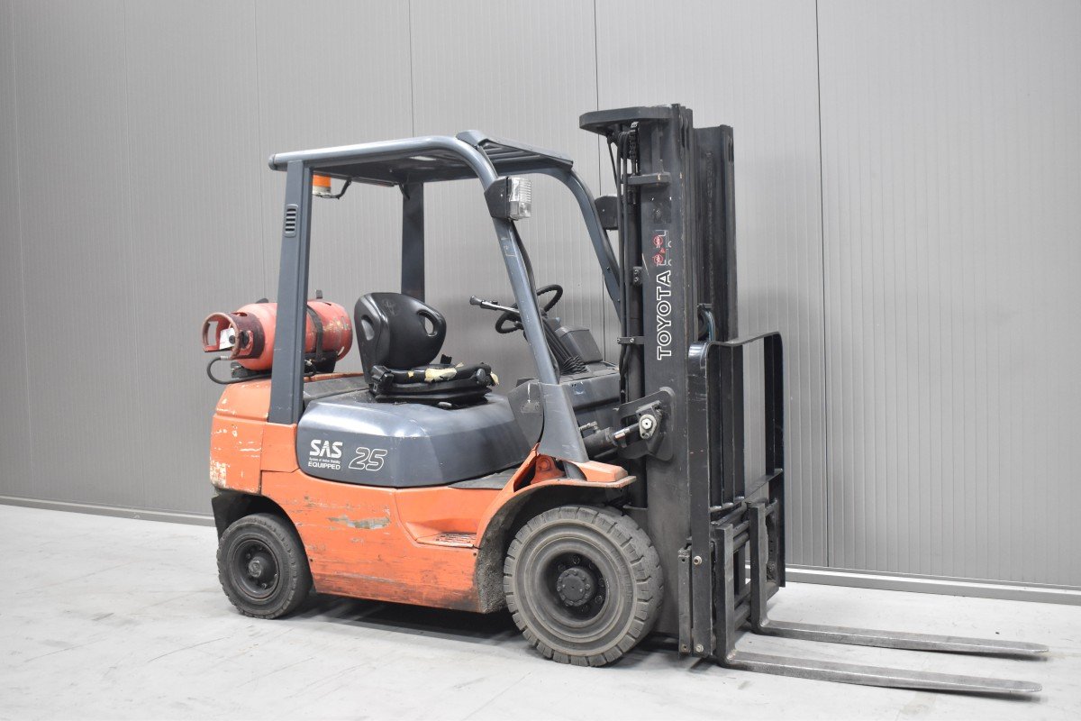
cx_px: 540
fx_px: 1081
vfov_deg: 36.9
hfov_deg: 53.1
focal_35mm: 36
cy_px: 360
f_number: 4.5
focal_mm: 24
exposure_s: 1/30
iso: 1600
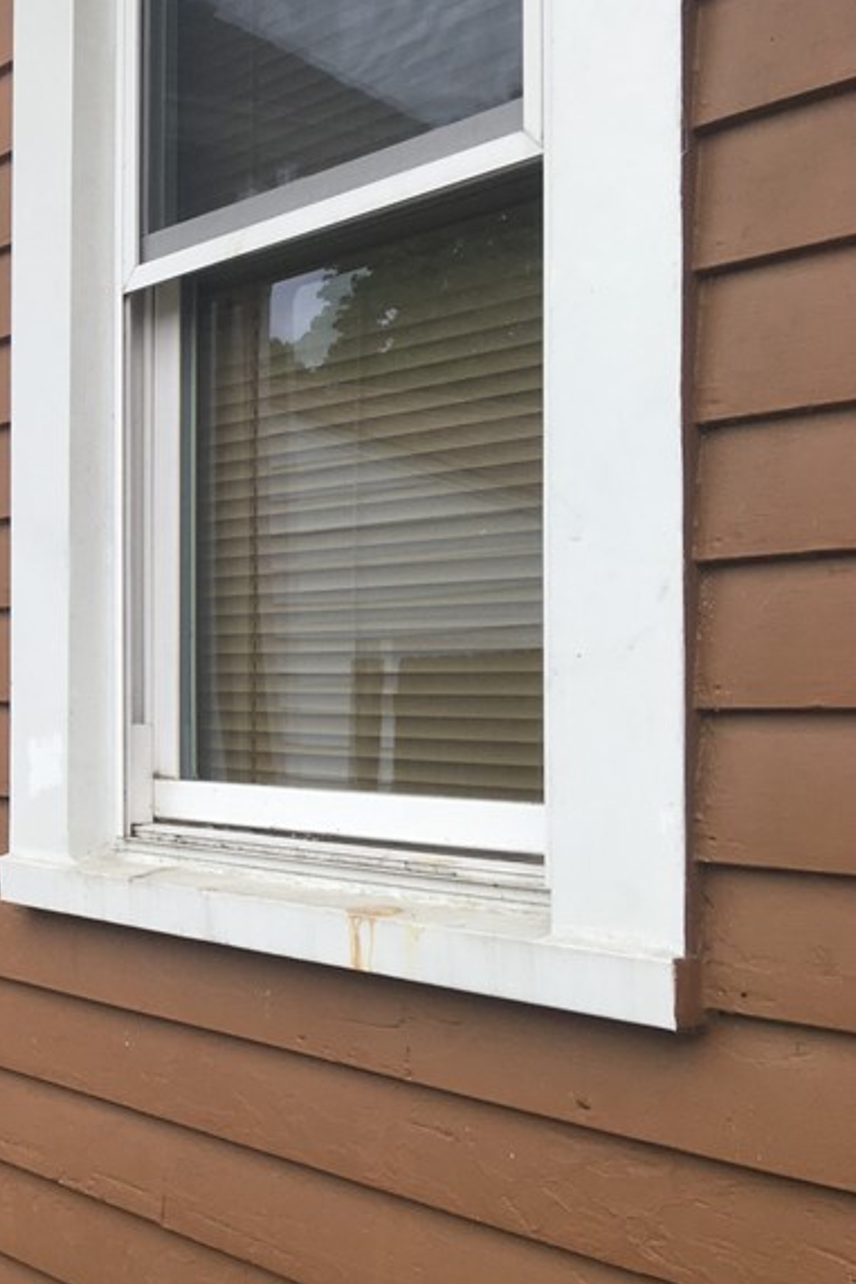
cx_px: -236
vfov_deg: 36.9
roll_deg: -0.7
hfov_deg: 22.6
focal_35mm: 54
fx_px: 1927
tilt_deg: +1.9
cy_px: 640
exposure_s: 1/120
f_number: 2.2
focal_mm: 4.15
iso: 25
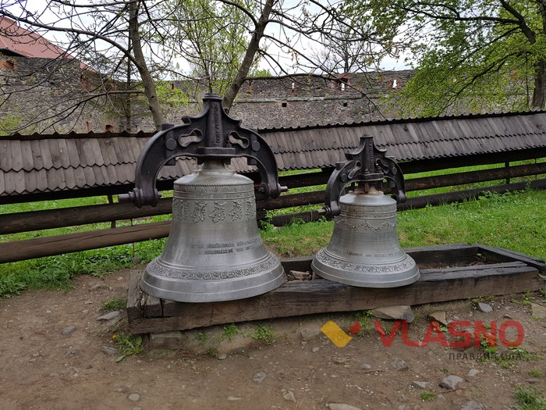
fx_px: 410
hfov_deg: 67.3
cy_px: 205
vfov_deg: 53.1
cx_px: 273
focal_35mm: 26
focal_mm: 4.2
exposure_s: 1/503
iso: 50
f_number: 1.7
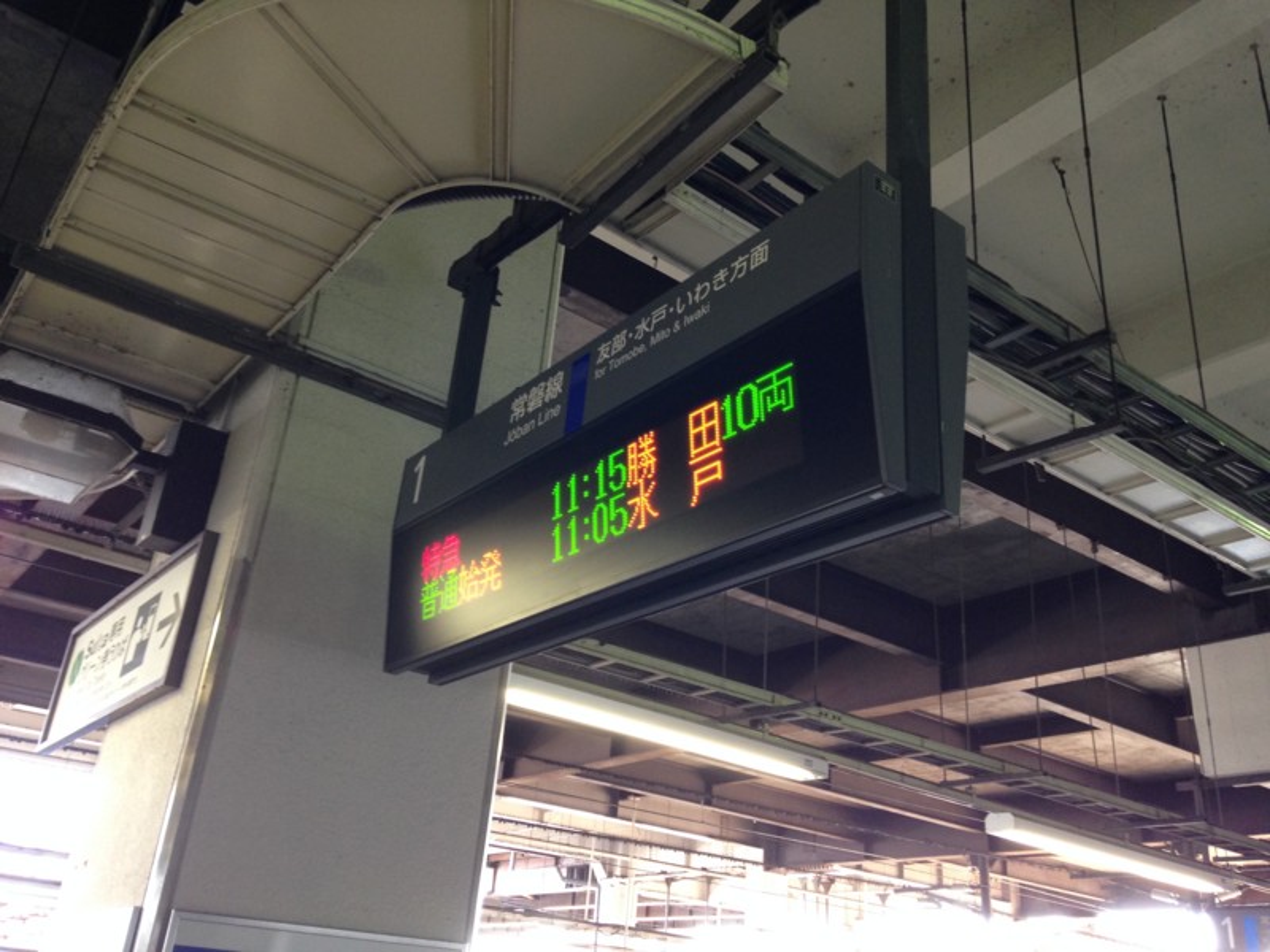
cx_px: 635
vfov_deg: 42.9
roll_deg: -4.3
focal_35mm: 33
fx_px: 1211
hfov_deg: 55.4
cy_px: 476
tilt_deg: +23.8
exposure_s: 1/20
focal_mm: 4.12
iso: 80
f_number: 2.4
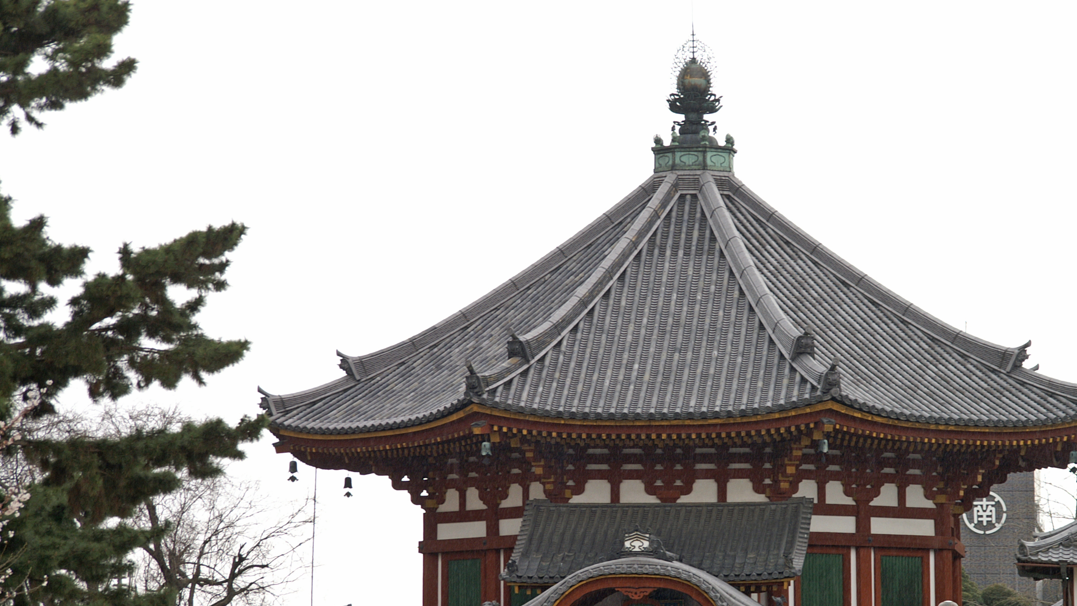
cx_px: 656
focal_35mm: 151
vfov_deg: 8.0
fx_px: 4302
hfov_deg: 14.3
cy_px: 373
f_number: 6.3
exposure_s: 1/125
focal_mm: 75
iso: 100
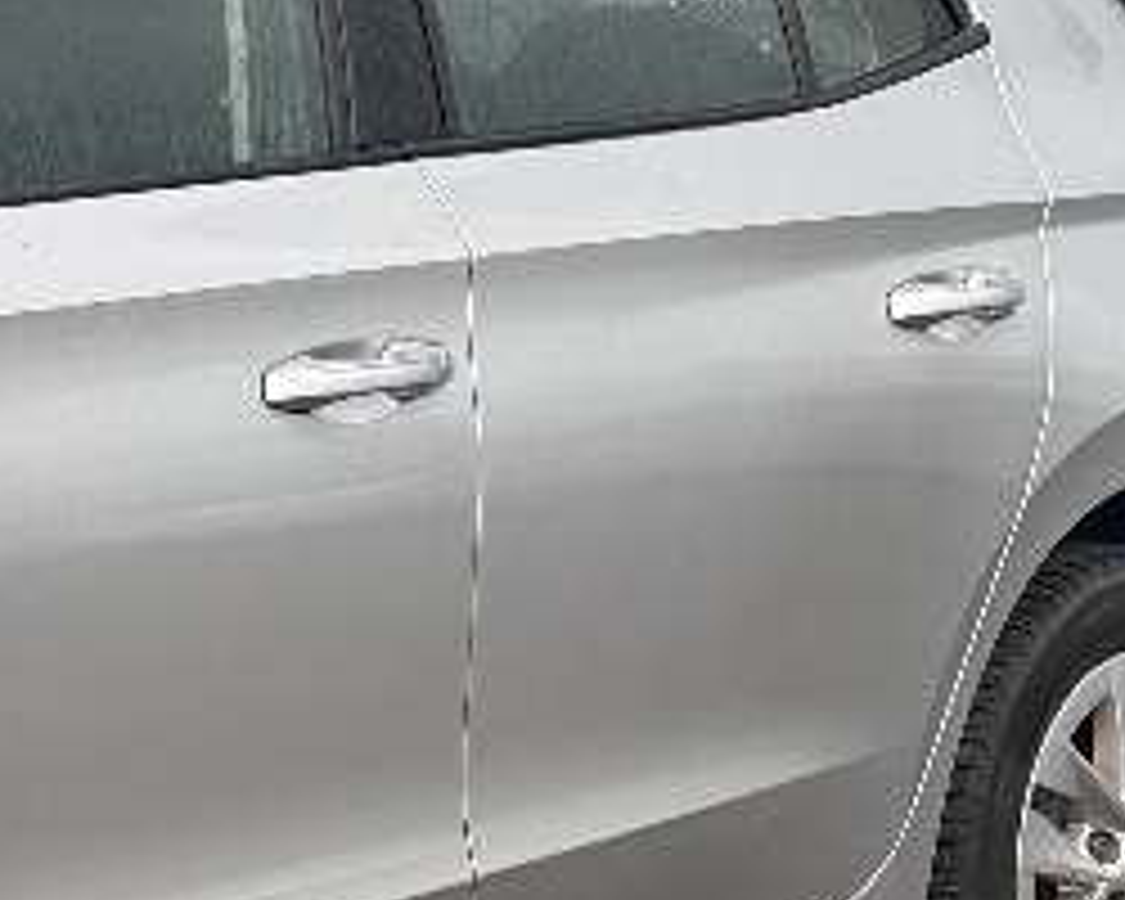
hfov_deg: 14.1
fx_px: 3995
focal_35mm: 120
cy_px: 495
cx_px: -950
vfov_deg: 12.9
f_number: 1.78
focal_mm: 6.76
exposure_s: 1/426
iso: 80
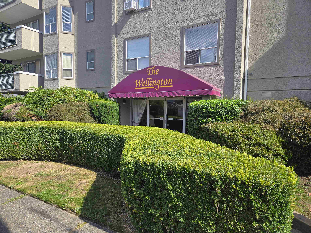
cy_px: 116
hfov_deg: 73.9
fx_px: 207
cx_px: 156
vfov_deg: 58.9
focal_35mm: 23
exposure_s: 1/1205
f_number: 1.8
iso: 25
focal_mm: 5.4
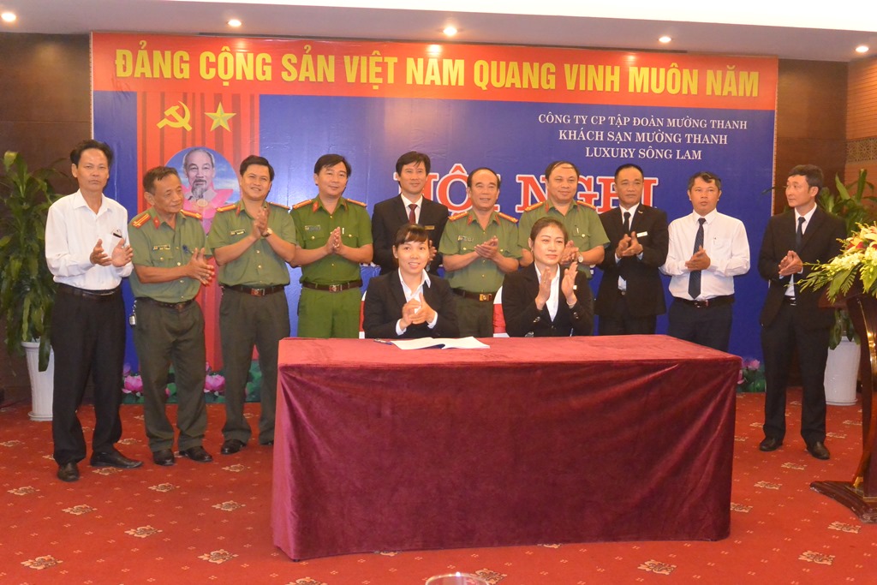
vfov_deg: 36.0
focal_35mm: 37
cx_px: 438
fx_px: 901
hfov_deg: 51.9
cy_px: 292
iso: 1800
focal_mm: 14
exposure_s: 1/60
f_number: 4
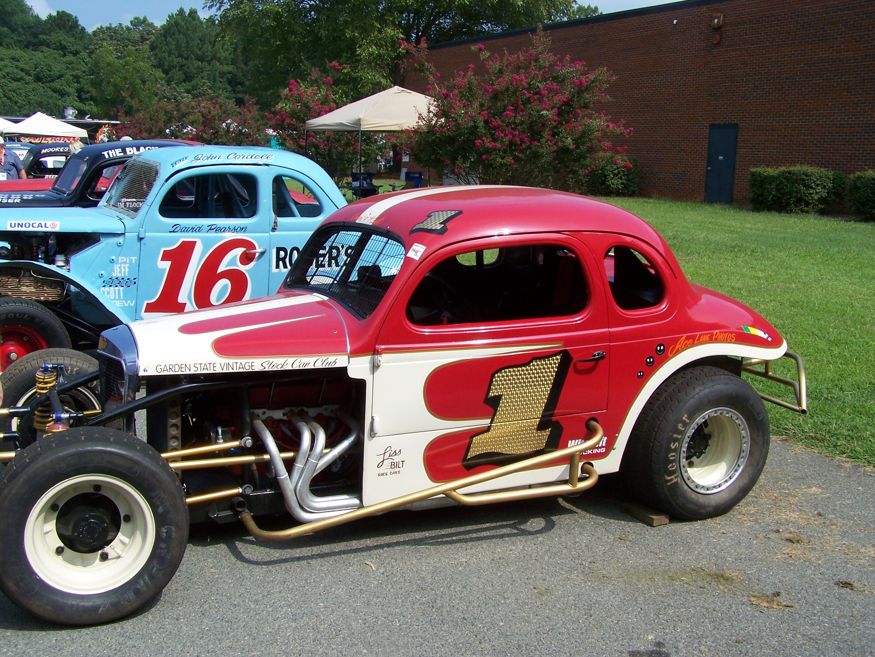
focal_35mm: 38
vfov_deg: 37.8
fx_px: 961
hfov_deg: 48.9
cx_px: 438
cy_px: 328
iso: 80
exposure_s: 1/500
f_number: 4
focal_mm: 6.3
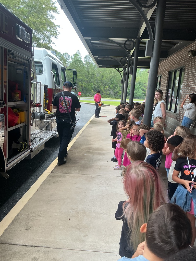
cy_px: 130
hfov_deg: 48.2
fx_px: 219
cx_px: 98
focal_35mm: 29
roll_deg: -4.5
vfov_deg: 61.7
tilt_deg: -9.1
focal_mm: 3
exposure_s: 1/120
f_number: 1.8
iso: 50
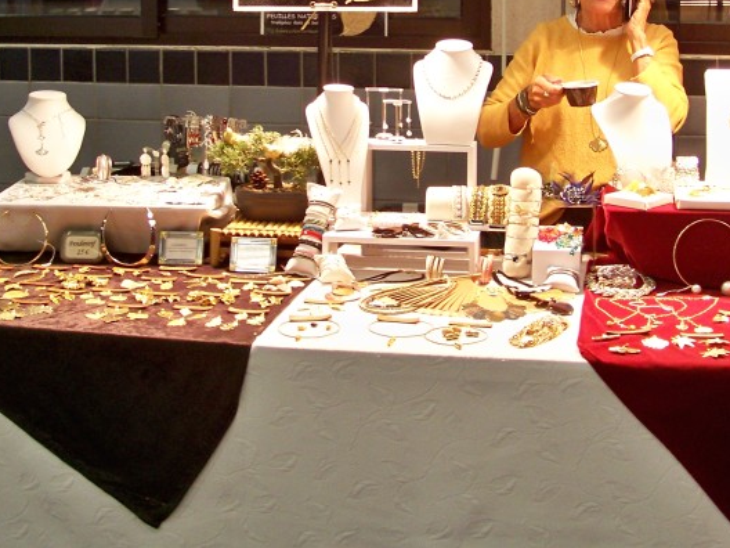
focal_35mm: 64
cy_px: 107
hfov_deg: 30.3
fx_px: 1350
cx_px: 359
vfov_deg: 22.6
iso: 125
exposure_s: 1/30
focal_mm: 5.85
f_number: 2.8
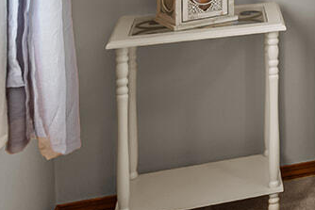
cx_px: 646
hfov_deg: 16.5
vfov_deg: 13.2
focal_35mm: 91
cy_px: -194
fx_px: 797
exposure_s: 1/60
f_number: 2.8
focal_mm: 19
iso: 1600
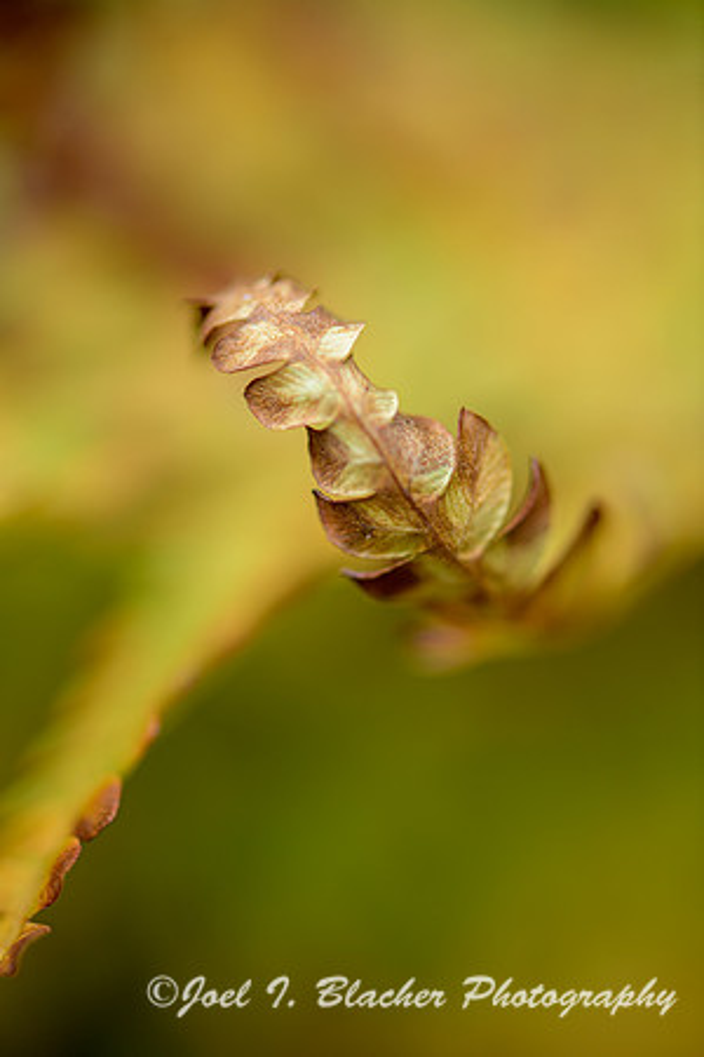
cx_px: 352
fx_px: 3080
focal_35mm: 105
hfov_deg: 13.0
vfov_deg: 19.5
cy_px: 528
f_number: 3.8
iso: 100
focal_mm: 105
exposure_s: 1/250
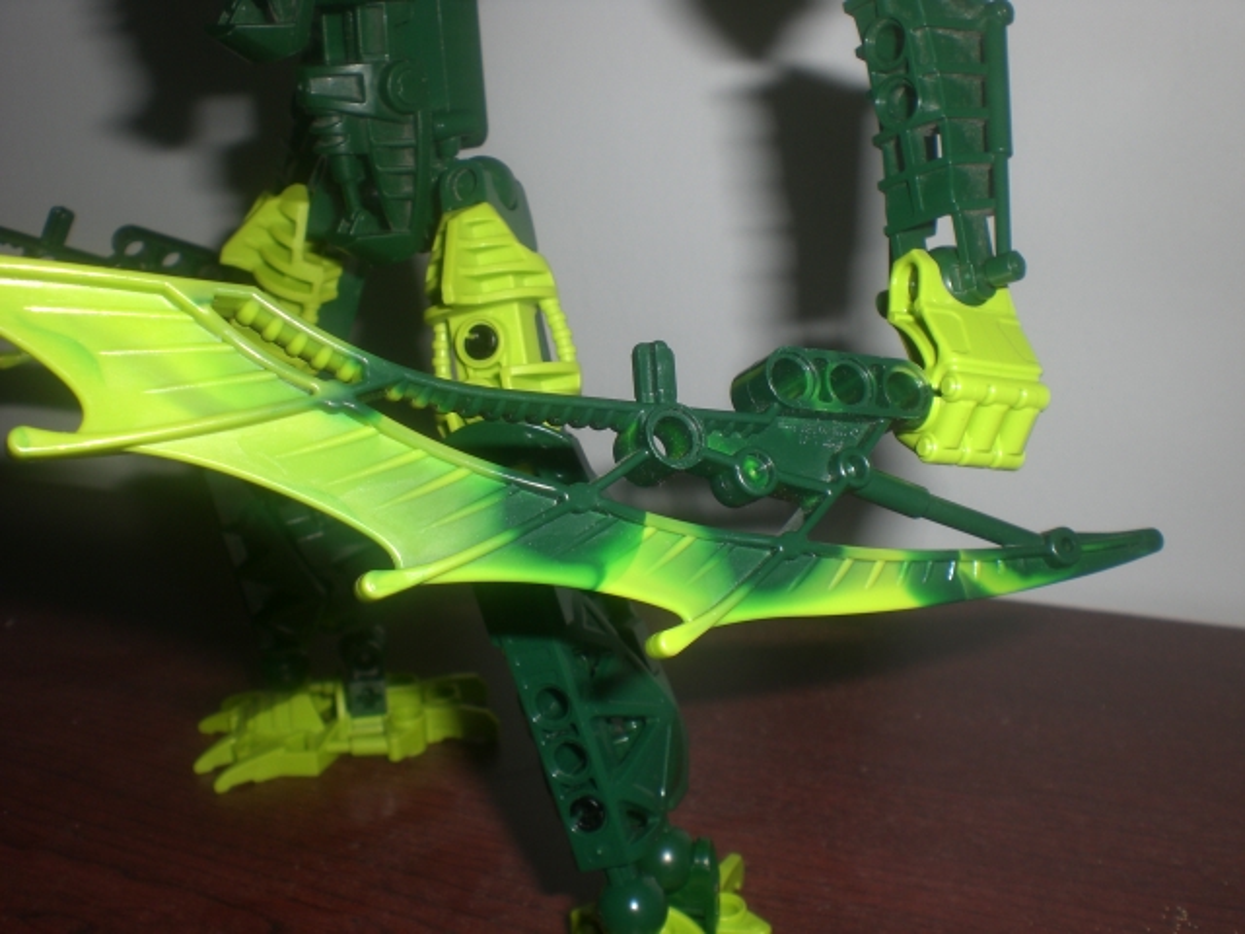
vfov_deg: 37.7
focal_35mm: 38
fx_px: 1367
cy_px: 467
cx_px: 622
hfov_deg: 49.0
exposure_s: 1/60
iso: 50
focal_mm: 6.3
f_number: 4.4
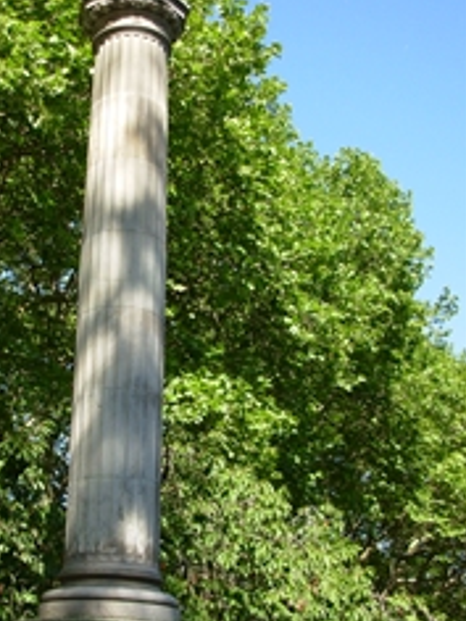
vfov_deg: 33.2
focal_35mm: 58
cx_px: 116
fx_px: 1041
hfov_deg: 24.9
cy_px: 326
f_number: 2.9
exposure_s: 1/406
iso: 50
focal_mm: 6.3
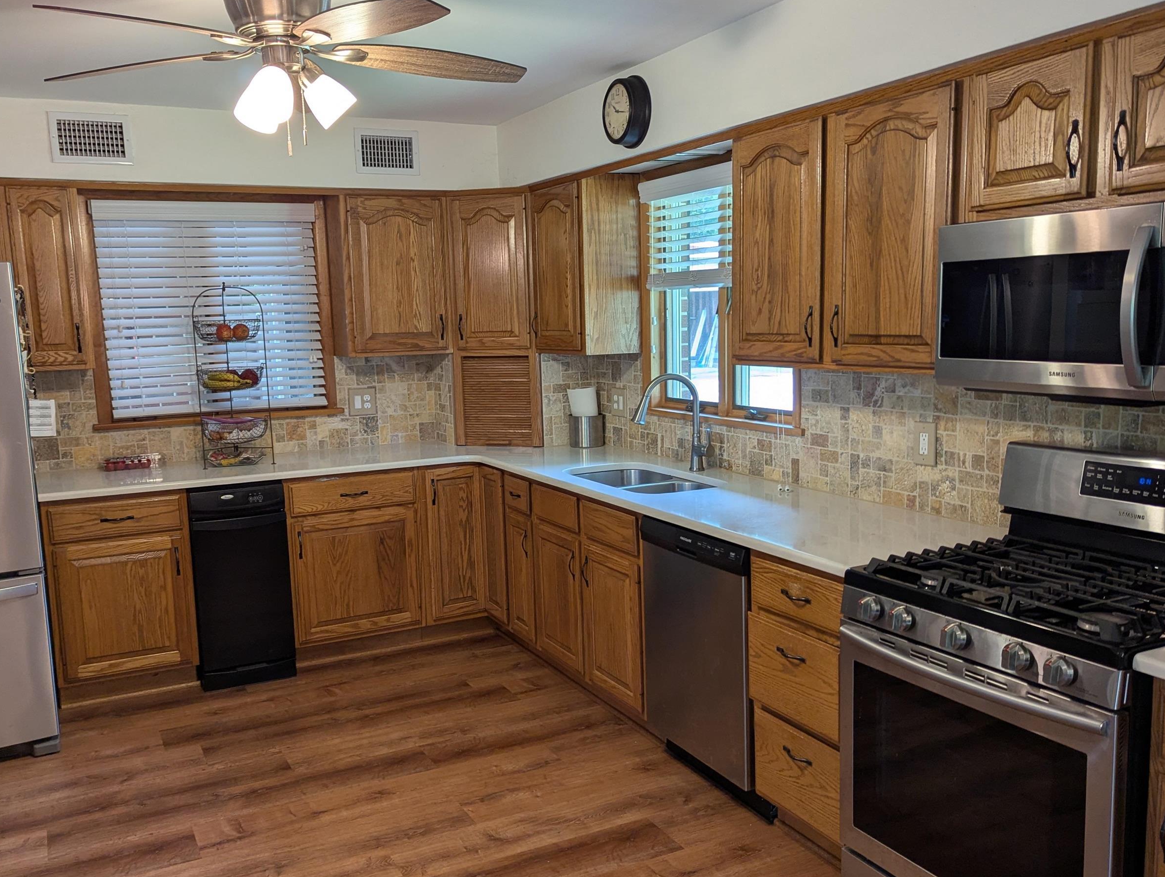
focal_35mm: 31
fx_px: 1045
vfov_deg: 45.5
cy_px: 461
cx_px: 581
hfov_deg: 58.3
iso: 115
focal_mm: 6.81
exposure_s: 1/60
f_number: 1.85
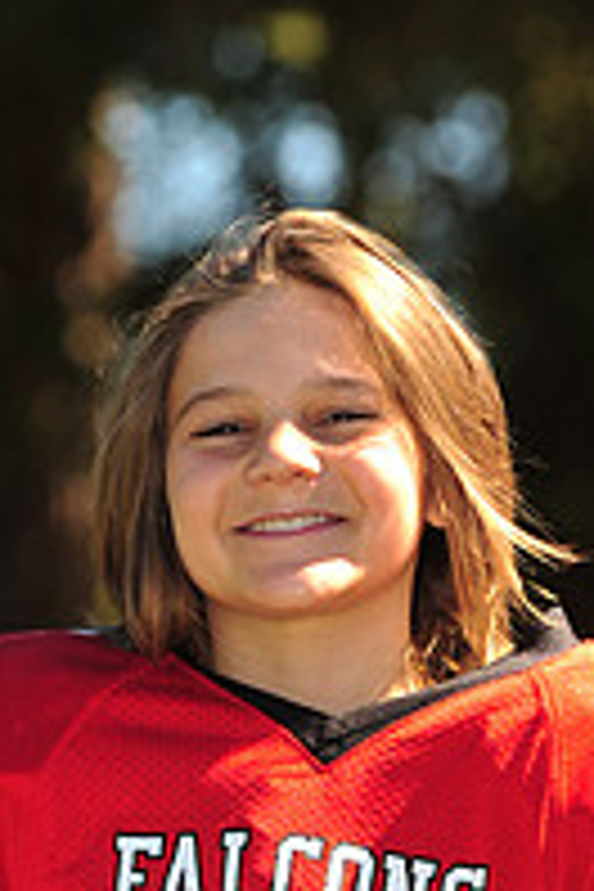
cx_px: 194
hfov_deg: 2.9
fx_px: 11607
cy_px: 1161
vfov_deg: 4.4
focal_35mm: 469
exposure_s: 1/320
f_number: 5
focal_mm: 160
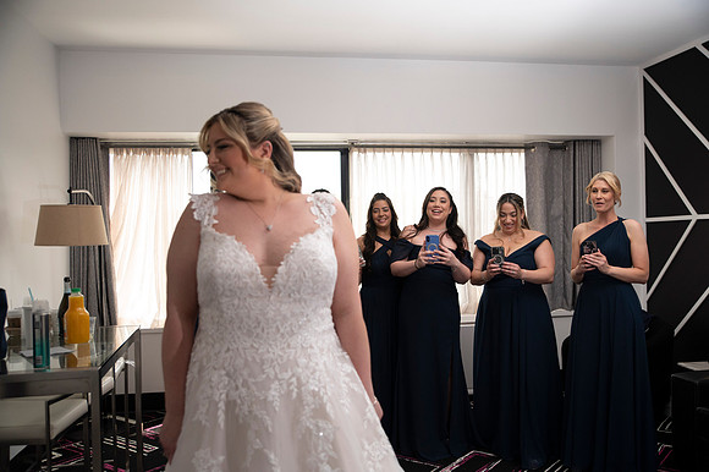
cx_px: 354
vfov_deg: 42.3
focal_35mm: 31
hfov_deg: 60.3
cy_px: 236
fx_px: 610
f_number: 2.8
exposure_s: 1/1600
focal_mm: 31
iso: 1600
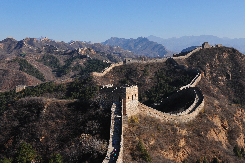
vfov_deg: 33.4
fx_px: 272
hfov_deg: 48.5
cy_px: 82
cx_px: 122
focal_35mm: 40
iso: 800
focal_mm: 40
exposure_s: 1/640
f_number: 13
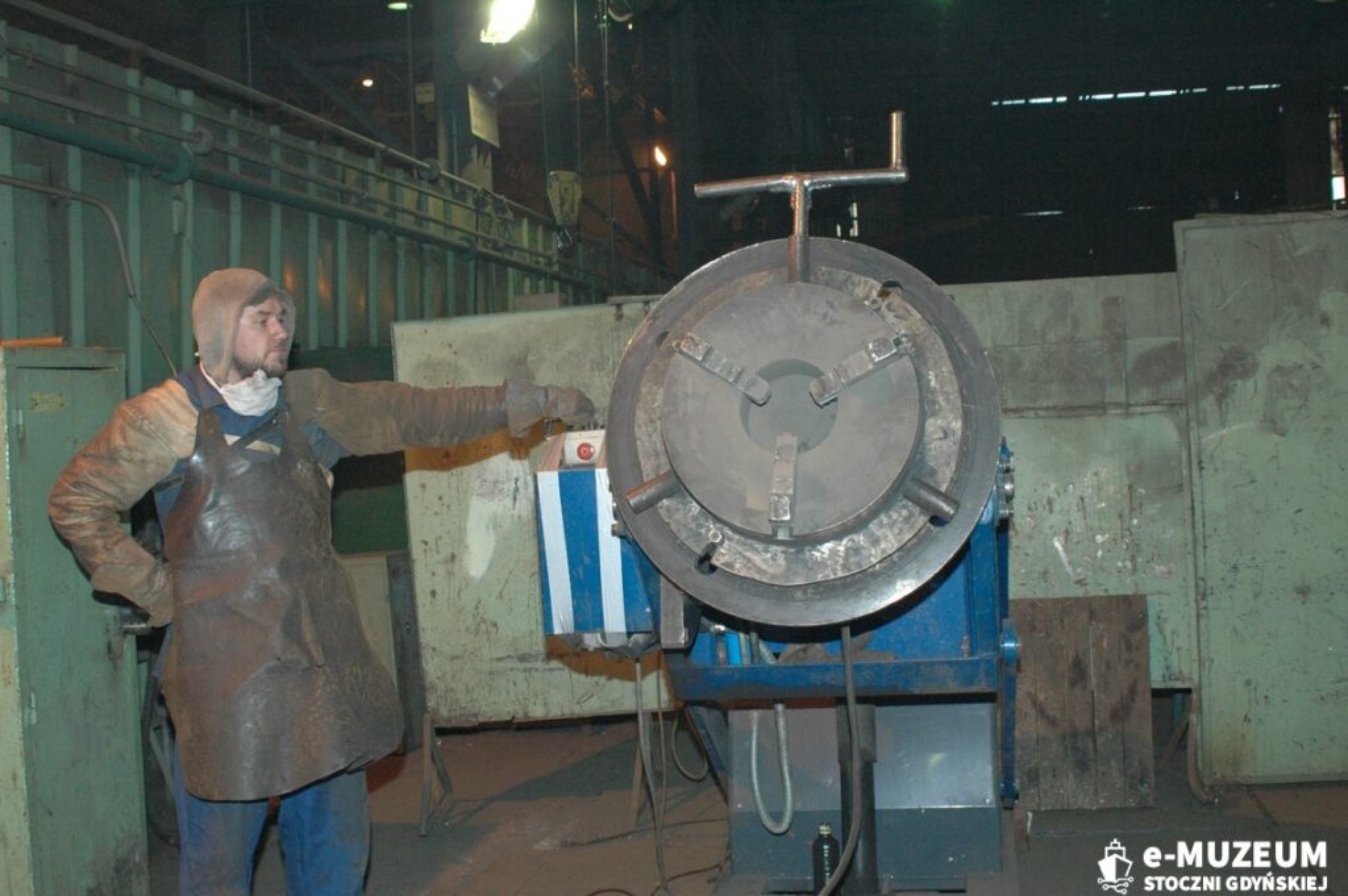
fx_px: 1571
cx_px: 674
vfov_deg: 31.8
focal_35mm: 42
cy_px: 448
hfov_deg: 46.4
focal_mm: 28
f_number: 5.6
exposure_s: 1/60
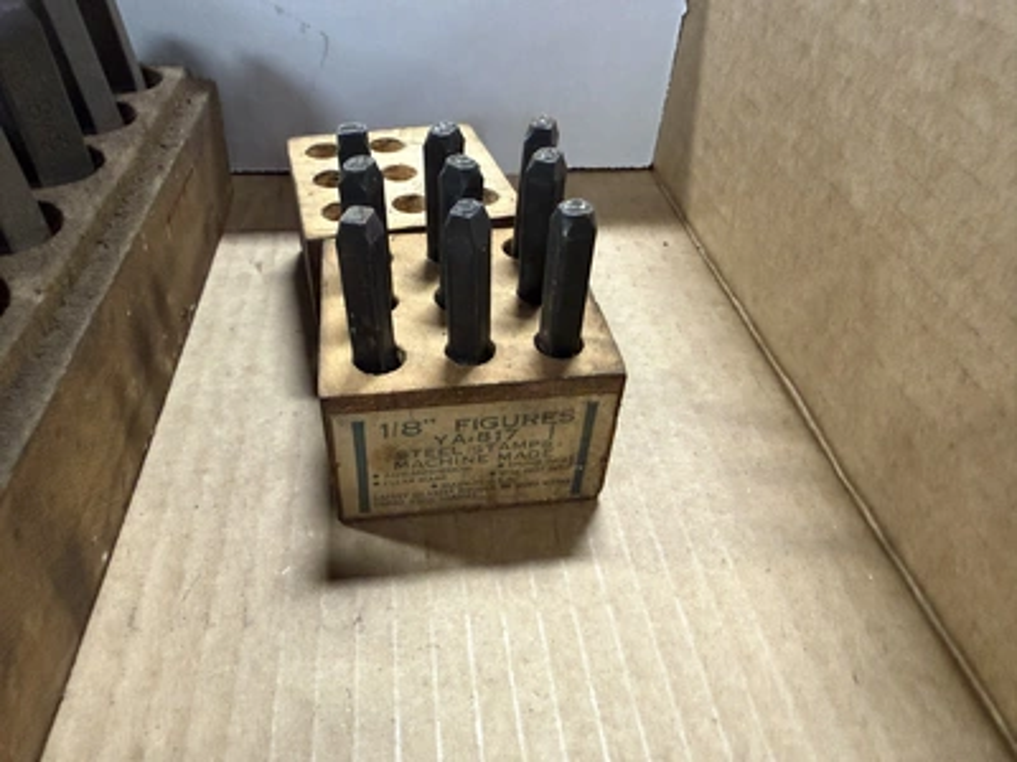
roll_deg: -3.2
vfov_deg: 56.8
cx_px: 508
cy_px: 381
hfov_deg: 71.6
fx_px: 705
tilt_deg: -41.7
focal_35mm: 24
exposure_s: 1/60
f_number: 2.2
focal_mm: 2.22
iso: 640
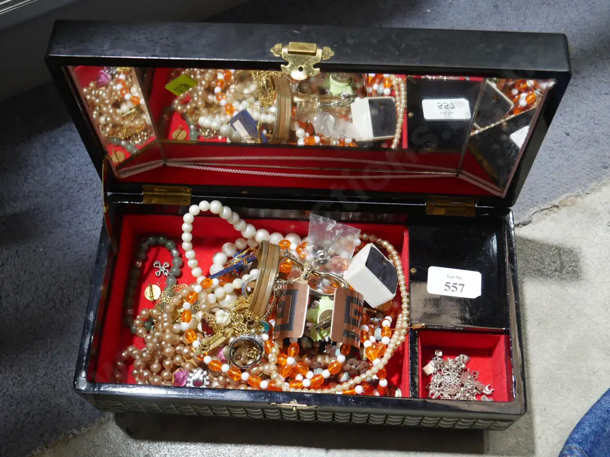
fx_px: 740
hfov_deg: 44.8
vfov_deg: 34.3
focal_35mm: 42
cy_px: 228
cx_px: 305
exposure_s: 1/60
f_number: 4.6
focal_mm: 21
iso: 800
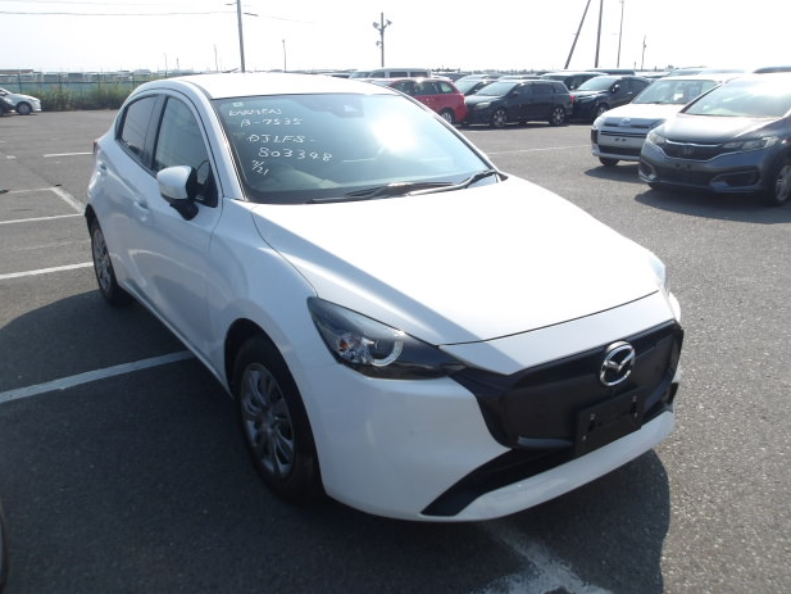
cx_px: 395
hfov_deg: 63.4
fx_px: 640
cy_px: 289
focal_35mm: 28
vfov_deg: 49.8
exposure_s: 1/114
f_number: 10.4
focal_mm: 4.9
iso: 100
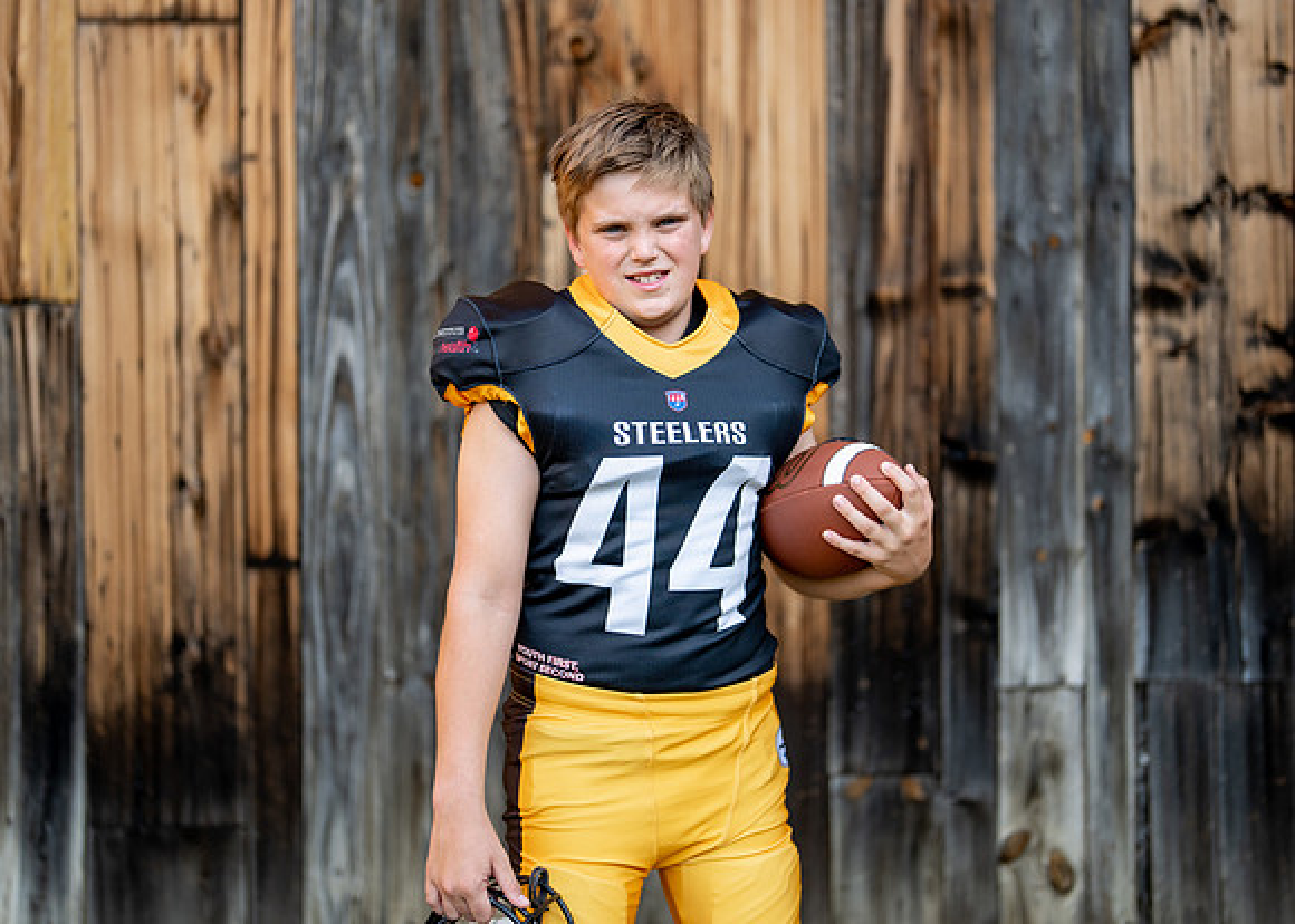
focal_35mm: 57
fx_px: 2099
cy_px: 430
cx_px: 662
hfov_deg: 34.3
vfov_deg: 24.8
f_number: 1.2
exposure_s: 1/2000
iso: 100
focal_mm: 50
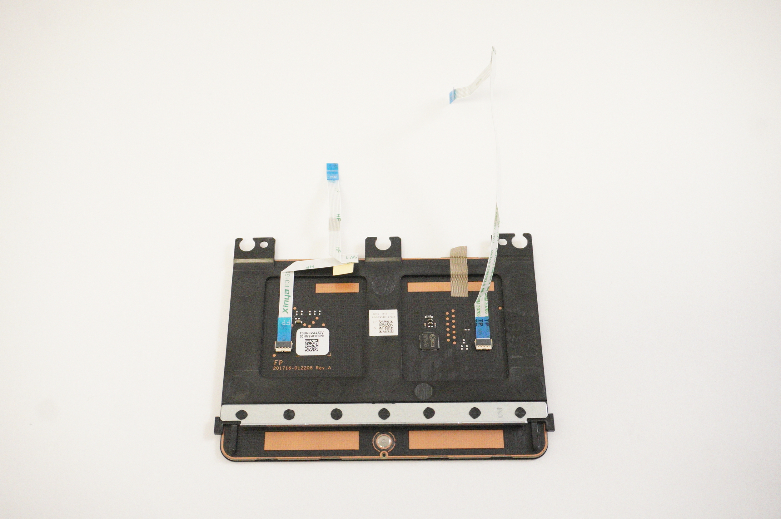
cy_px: 260
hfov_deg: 49.6
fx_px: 845
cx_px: 390
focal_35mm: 39
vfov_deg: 34.1
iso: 8000
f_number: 5.6
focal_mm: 26
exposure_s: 1/320
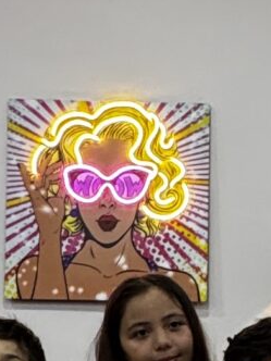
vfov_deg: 17.5
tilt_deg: -0.2
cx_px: 361
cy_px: 406
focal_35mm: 108
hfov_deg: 13.2
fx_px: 1127
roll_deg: -0.8
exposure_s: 1/100
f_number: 2.2
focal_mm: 2.22
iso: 320
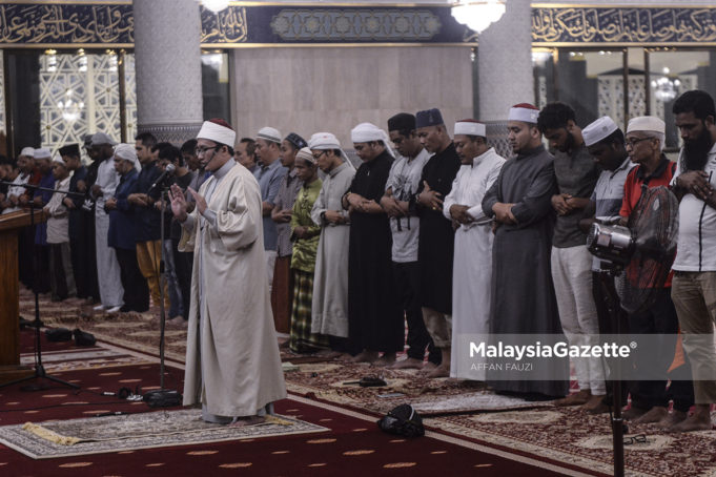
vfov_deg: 19.5
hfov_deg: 28.8
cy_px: 238
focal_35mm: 70
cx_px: 358
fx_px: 1392
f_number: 2.8
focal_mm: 70
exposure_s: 1/125
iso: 2000
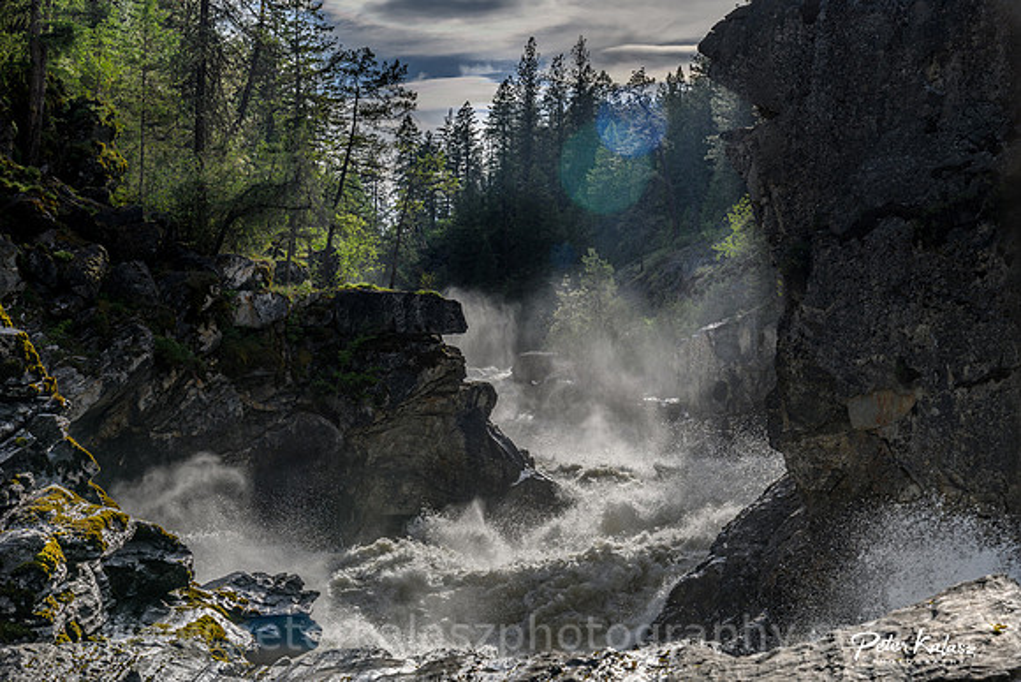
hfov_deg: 30.5
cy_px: 341
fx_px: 1872
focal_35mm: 66
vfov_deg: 20.6
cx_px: 510
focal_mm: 66
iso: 64
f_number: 11
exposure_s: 1/160
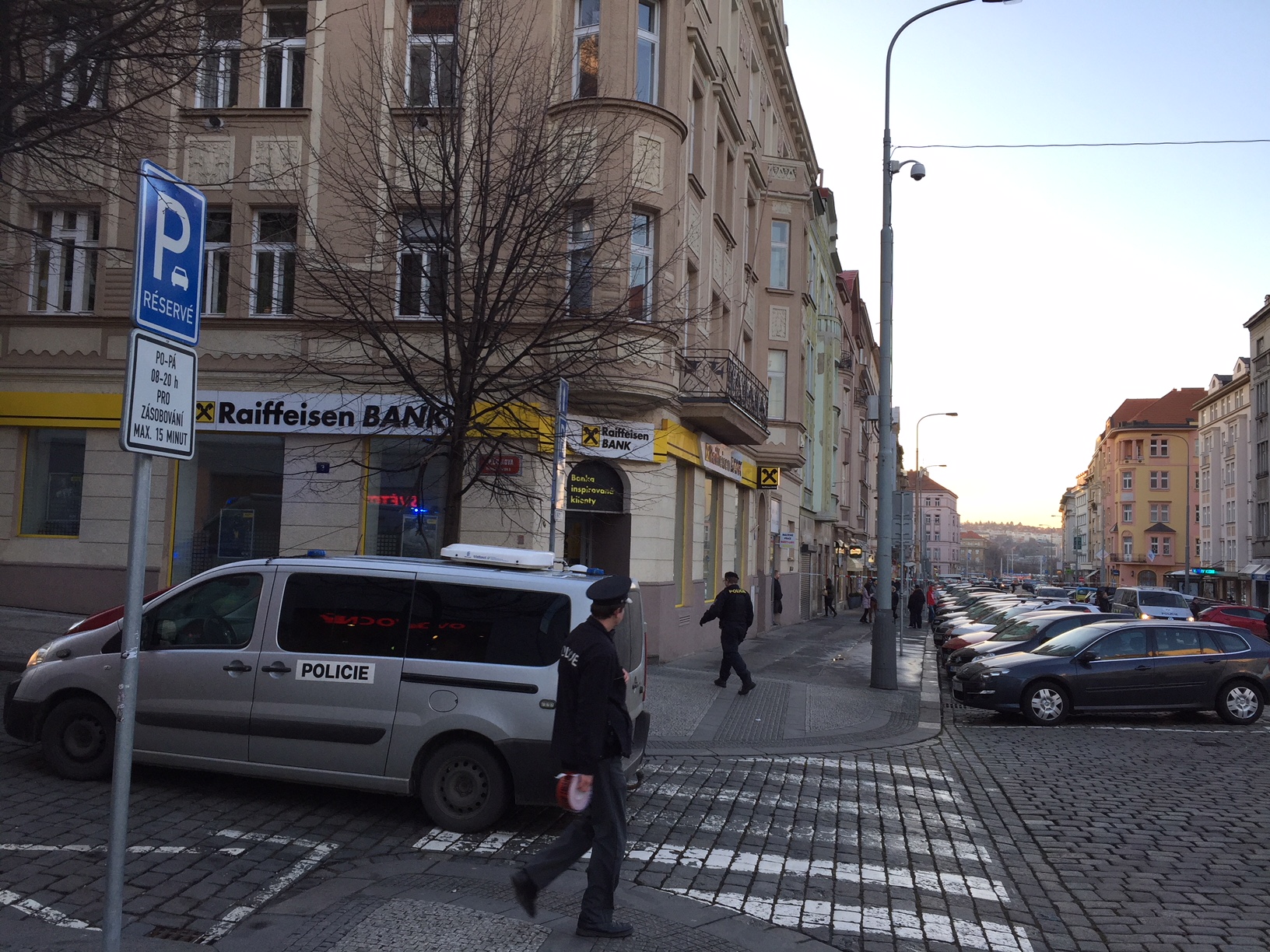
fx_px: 1064
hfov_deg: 61.7
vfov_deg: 48.2
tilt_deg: +3.5
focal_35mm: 29
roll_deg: -2.0
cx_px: 635
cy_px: 476
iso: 32
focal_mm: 4.15
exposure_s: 1/143
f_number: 2.2
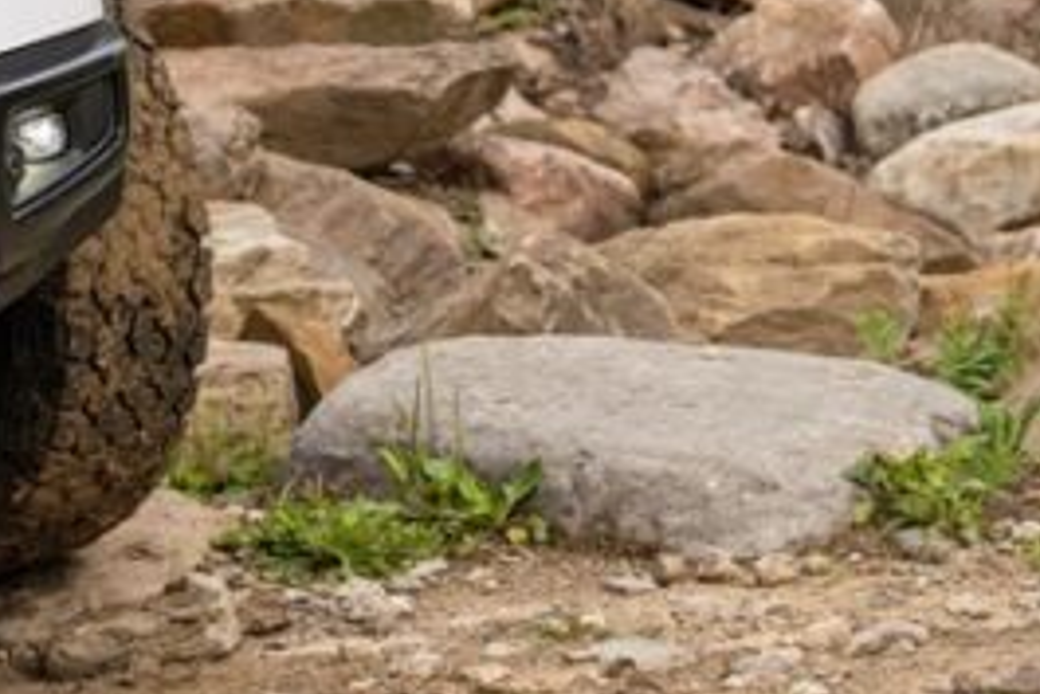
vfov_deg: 4.9
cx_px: -965
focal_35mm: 278
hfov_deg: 7.2
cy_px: -186
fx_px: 8035
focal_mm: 72
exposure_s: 1/4000
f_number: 5
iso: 800
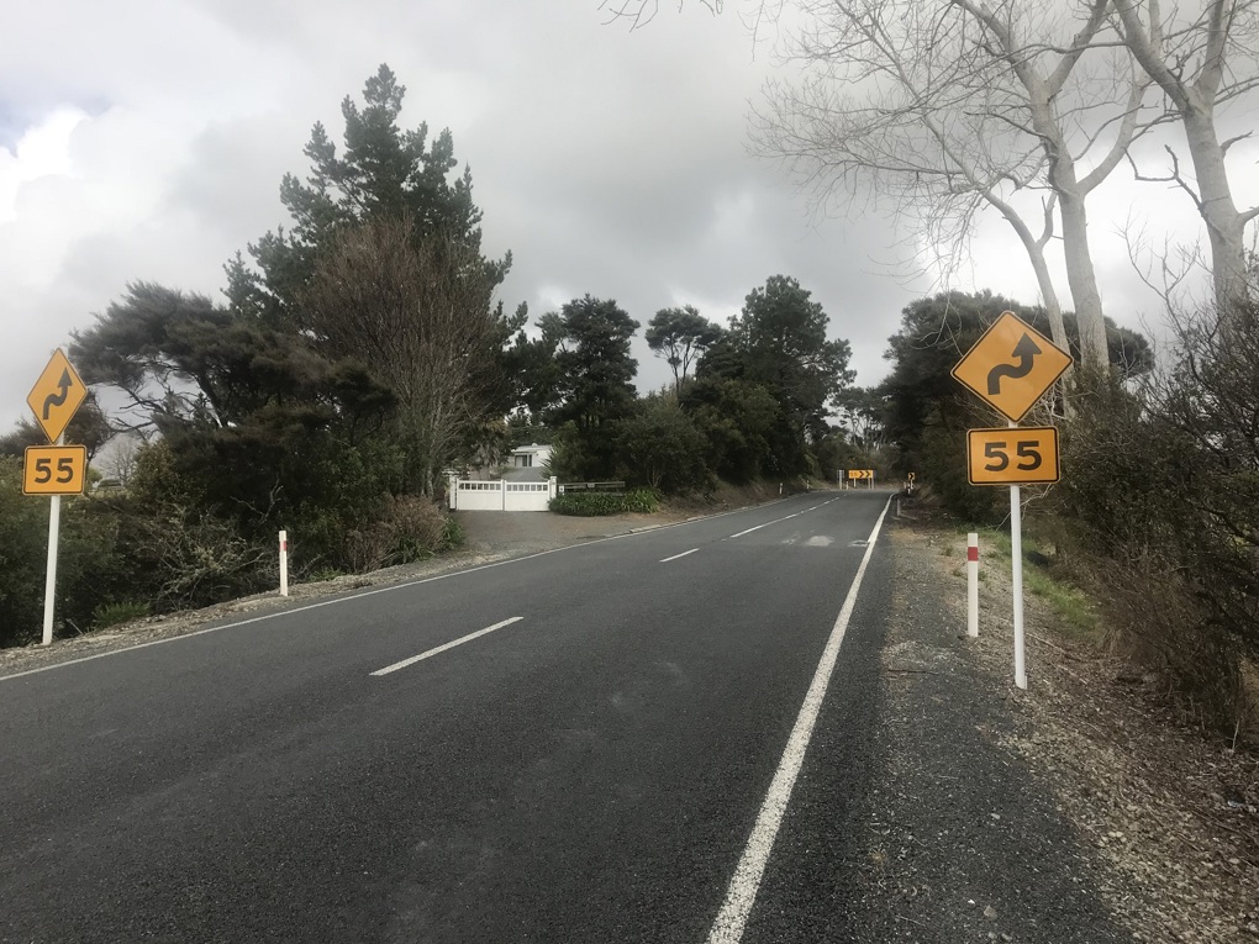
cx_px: 630
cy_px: 472
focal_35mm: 28
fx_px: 1018
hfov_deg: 63.4
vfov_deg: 49.7
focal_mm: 3.99
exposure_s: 1/1808
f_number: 1.8
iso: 20
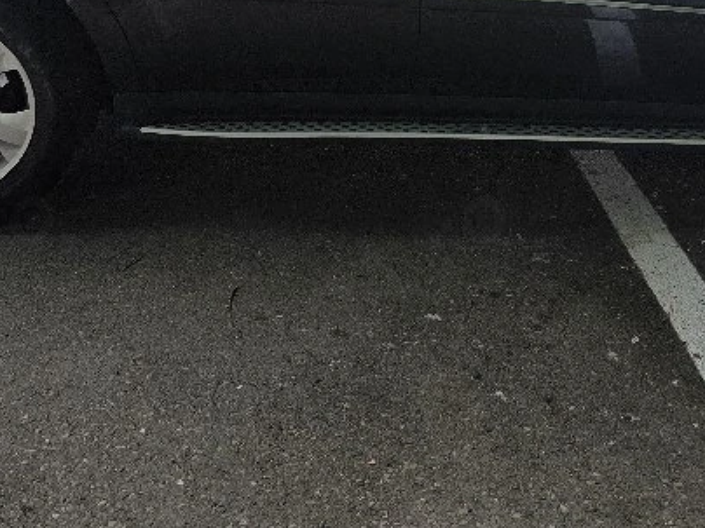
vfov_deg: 23.4
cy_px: -108
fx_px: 1161
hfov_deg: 33.6
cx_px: 436
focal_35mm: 57
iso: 50
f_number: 1.7
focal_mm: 6.3
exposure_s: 1/370
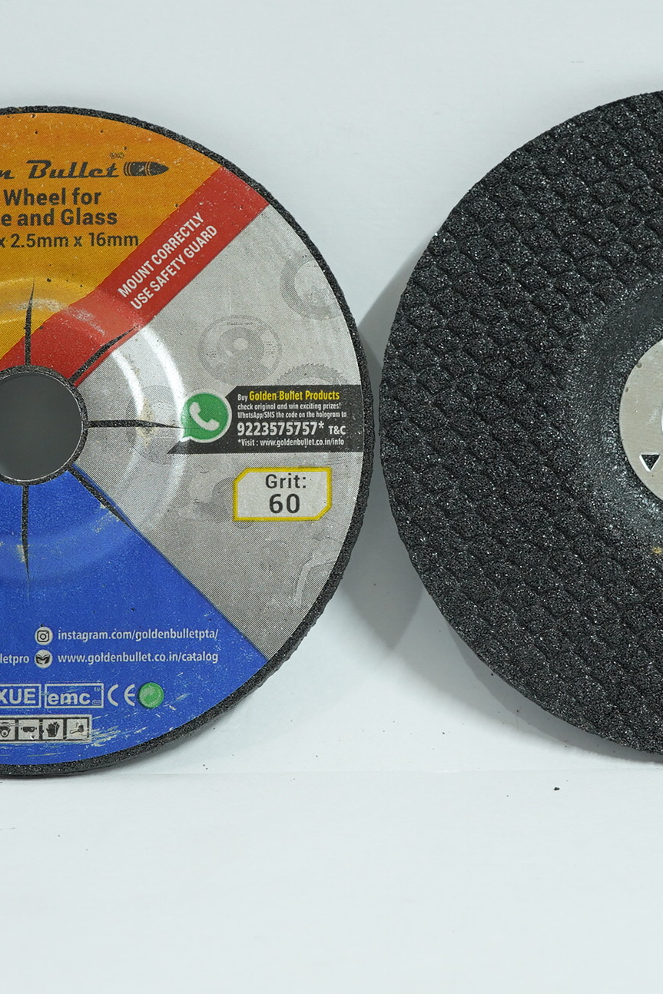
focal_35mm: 73
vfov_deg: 27.7
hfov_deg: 18.7
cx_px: 360
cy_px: 493
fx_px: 2016
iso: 800
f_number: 8
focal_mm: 32
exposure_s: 1/4
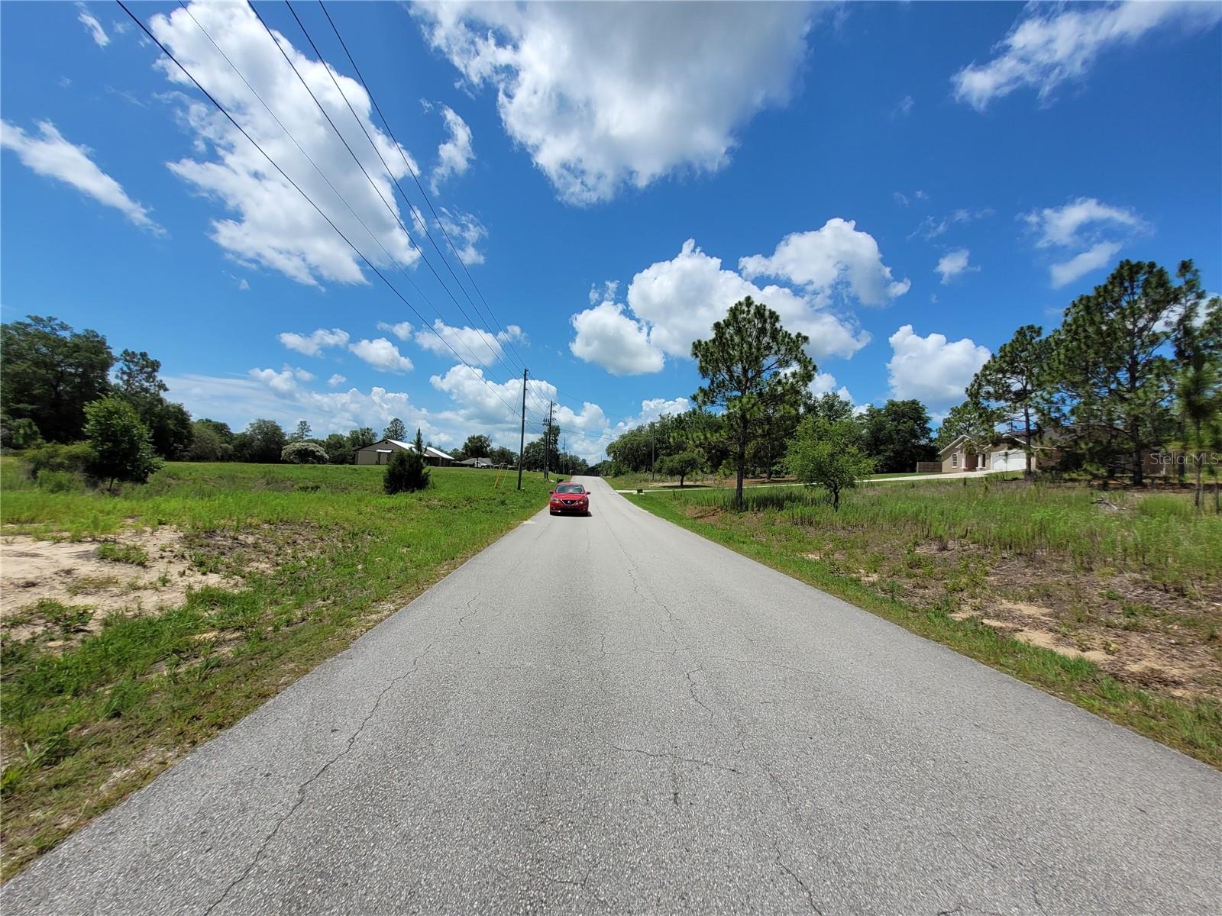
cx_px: 611
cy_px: 458
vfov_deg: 89.9
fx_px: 459
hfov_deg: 106.2
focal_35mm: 13
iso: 40
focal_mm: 1.74
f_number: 2.2
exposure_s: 1/2628
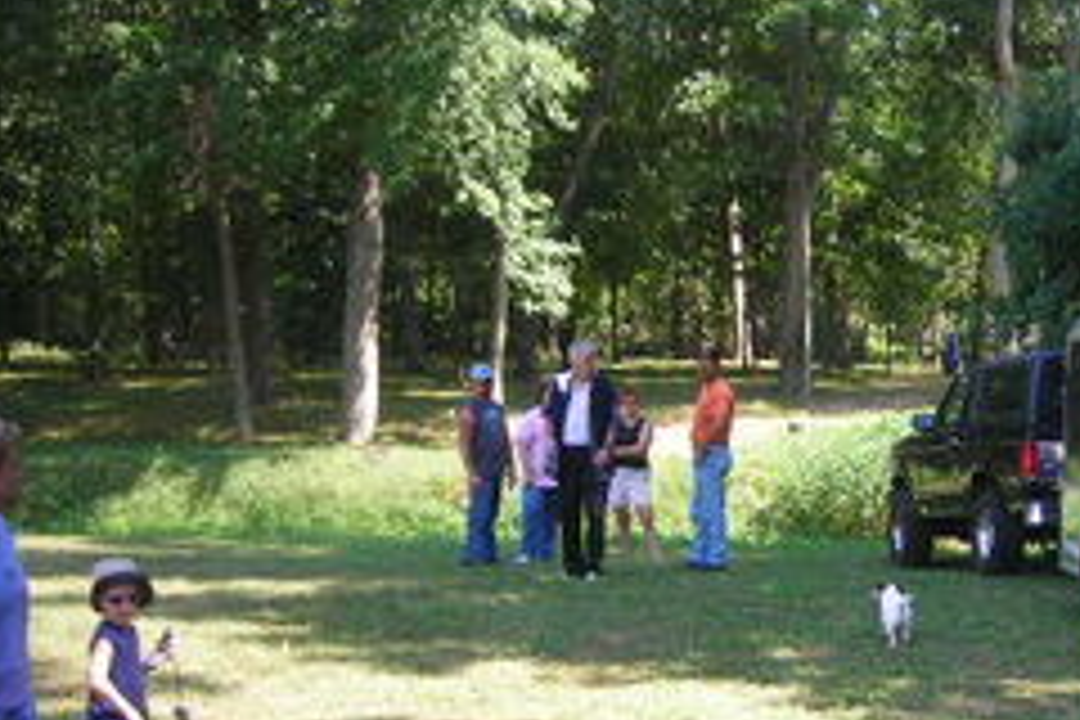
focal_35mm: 66
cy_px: 540
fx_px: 1980
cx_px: 886
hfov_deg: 29.7
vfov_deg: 20.5
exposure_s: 1/73.6
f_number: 3.2
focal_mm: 6.3
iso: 50
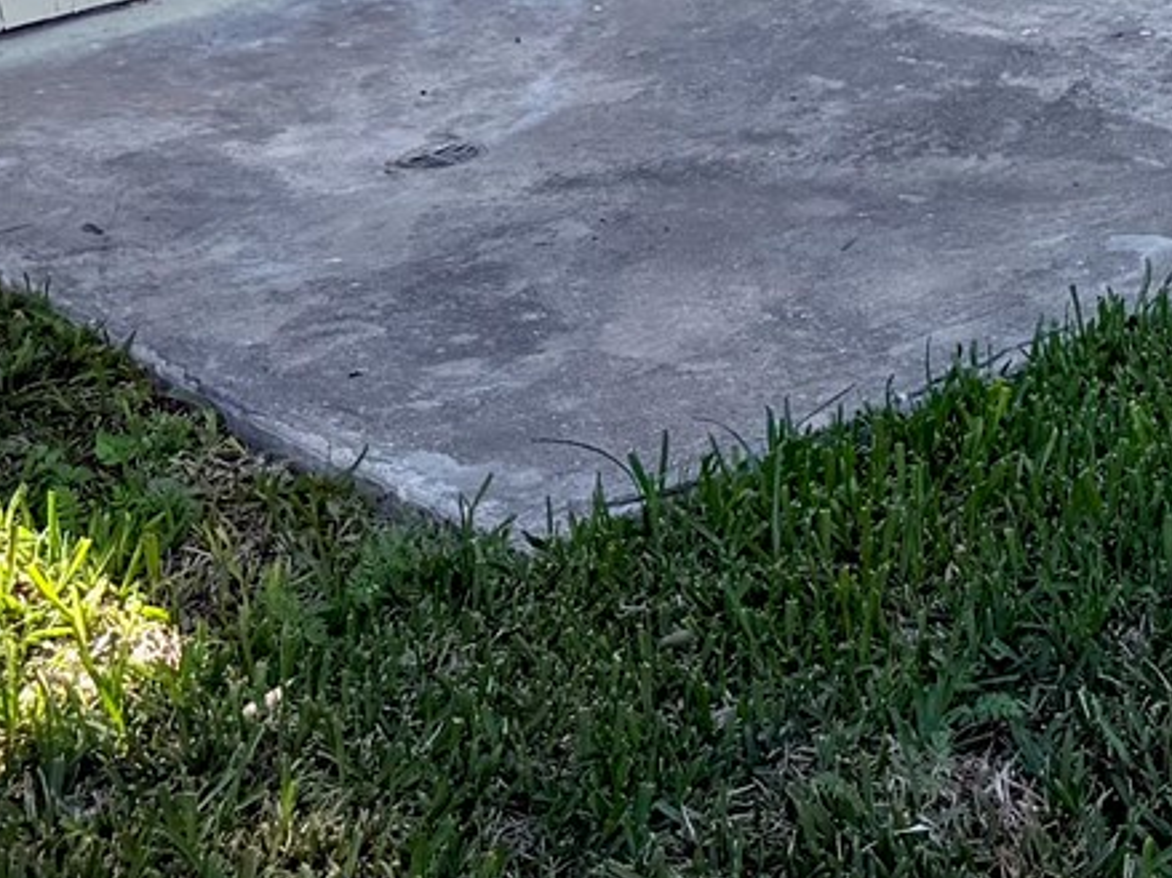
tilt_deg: -1.3
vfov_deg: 11.5
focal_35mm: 112
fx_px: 3791
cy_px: -1030
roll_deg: +1.7
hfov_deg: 16.2
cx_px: 1709
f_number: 1.78
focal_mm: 6.76
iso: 80
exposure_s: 1/1230
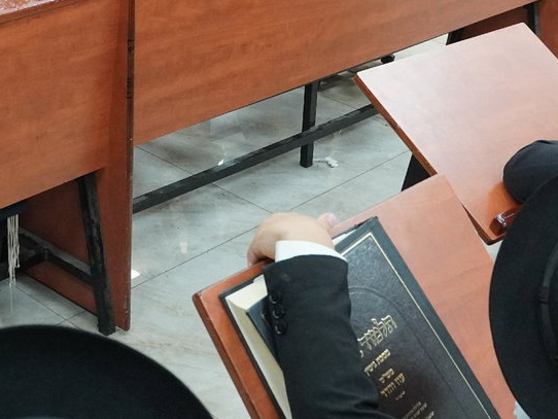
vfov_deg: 19.5
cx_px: 230
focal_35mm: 73
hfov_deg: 26.5
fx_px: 1183
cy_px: -2
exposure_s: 1/200
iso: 3200
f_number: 5.6
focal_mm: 19.7
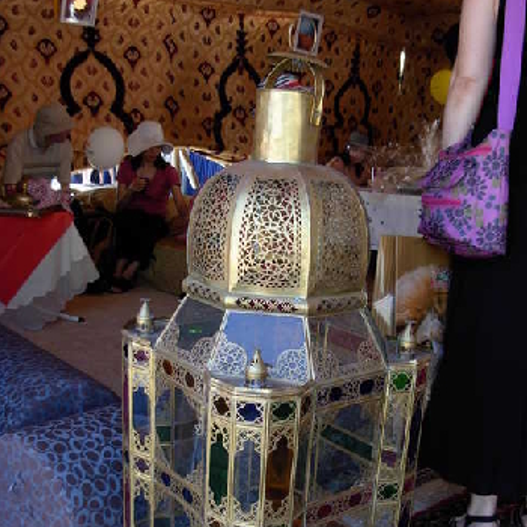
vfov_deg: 36.7
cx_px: 260
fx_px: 792
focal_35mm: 46
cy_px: 315
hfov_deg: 36.8
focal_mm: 6.3
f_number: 2.9
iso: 79
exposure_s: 1/62.1
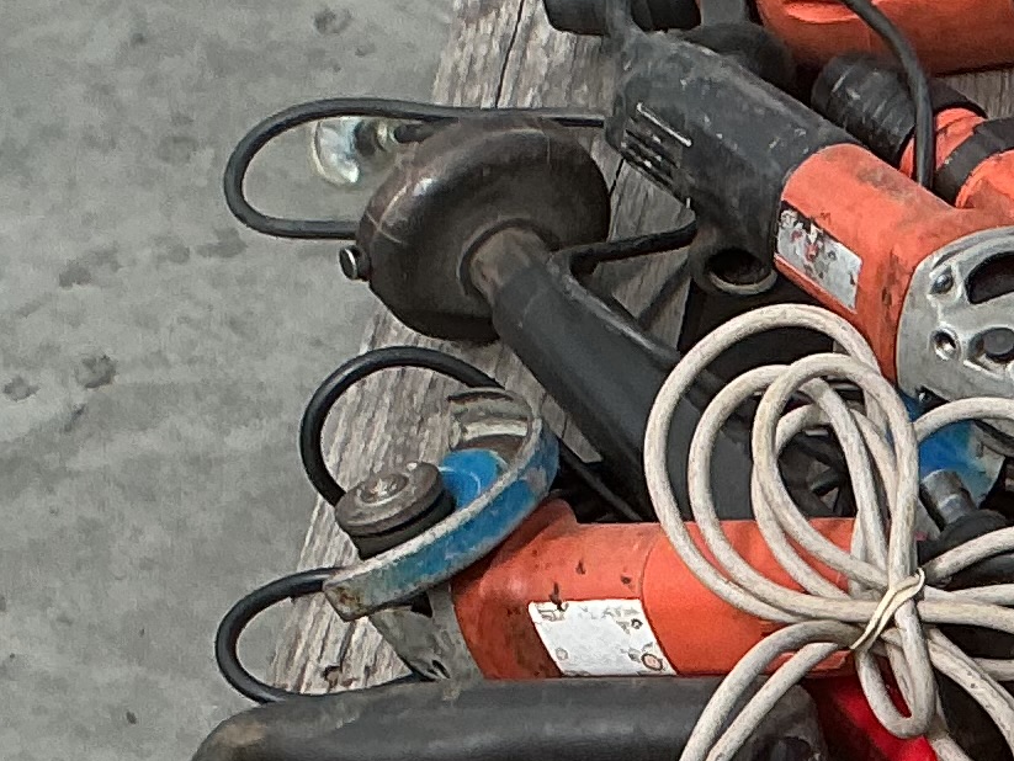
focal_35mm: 142
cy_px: 1013
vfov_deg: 10.2
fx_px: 4161
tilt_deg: -51.5
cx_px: 1508
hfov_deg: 13.1
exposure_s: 1/100
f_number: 1.8
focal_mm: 3
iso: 32
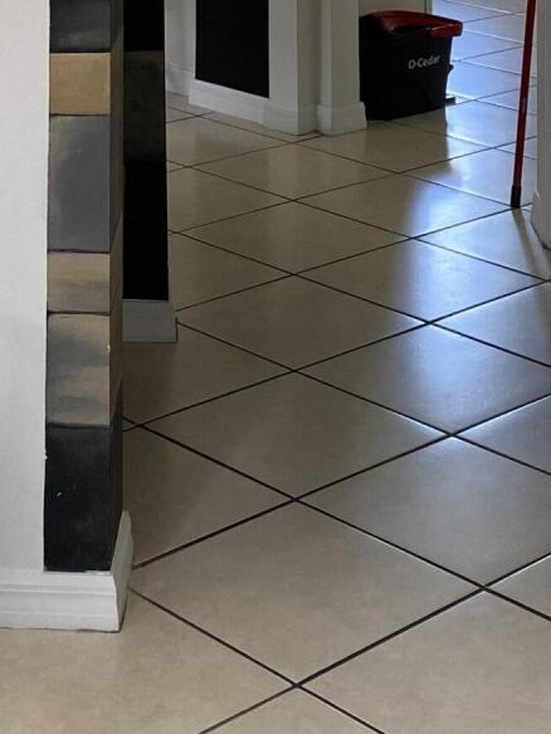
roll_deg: +0.3
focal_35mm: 89
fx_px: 1889
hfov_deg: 16.6
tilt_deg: -1.8
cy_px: -312
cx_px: 180
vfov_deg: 19.6
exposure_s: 1/102
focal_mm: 4.25
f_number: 1.8
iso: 125
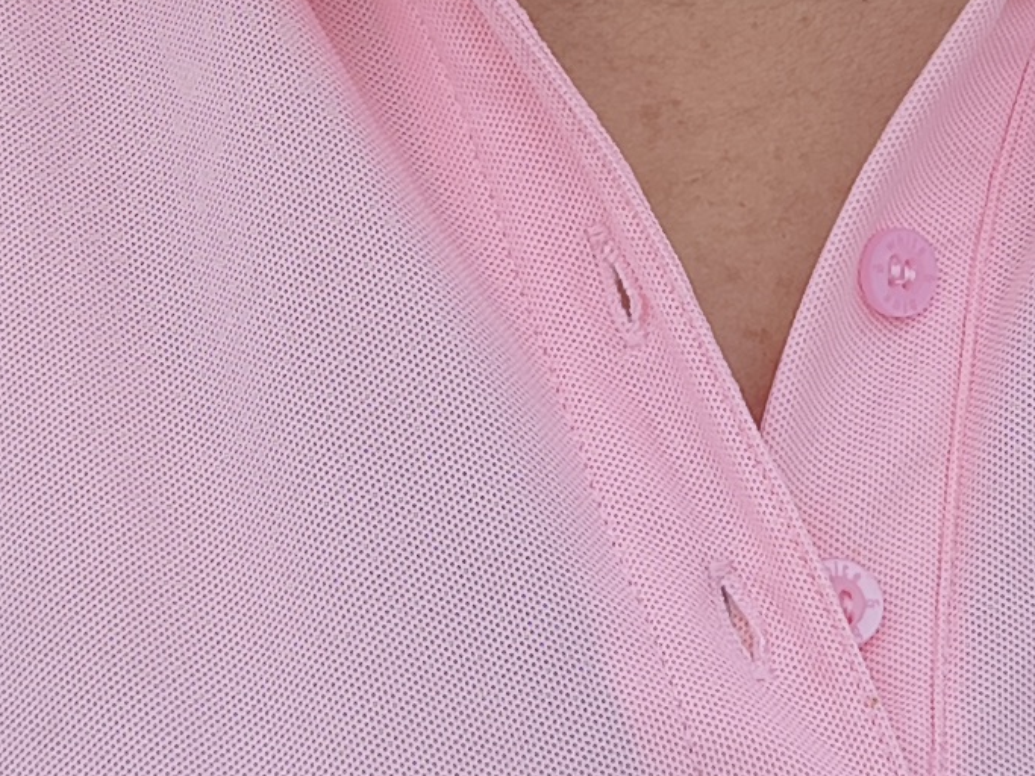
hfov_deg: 13.7
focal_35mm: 144
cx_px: 408
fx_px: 4305
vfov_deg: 10.1
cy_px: -226
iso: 100
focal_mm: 5.56
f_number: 1.8
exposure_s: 1/438
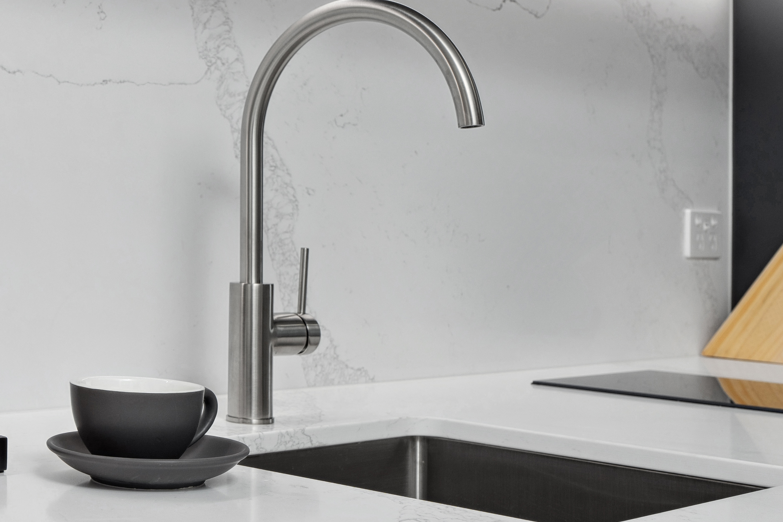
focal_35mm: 68
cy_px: 286
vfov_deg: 20.0
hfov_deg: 28.6
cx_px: 92
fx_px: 1479
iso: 200
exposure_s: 1/40
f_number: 7.1
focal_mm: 31
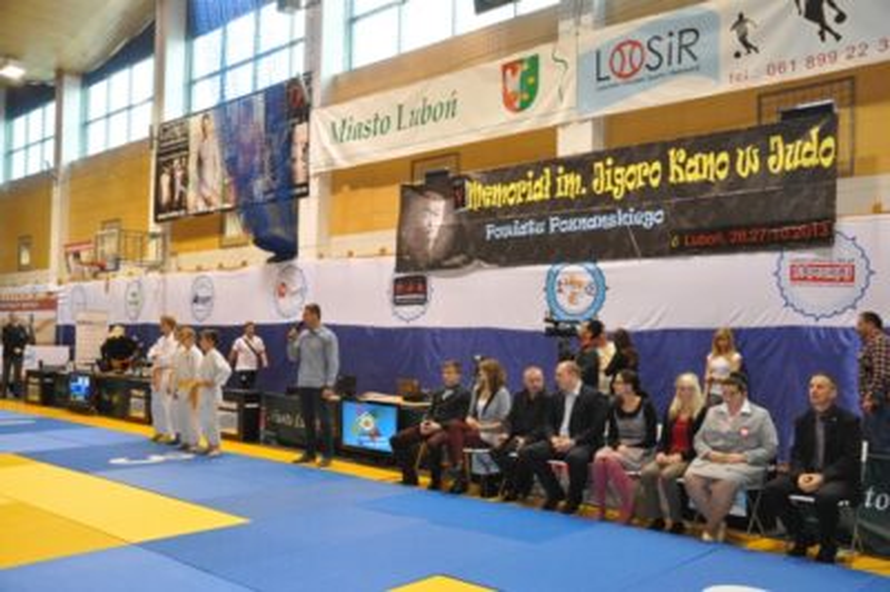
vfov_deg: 39.9
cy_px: 296
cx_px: 445
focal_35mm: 33
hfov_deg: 57.3
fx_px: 815
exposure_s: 1/100
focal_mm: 22
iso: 2000
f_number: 5
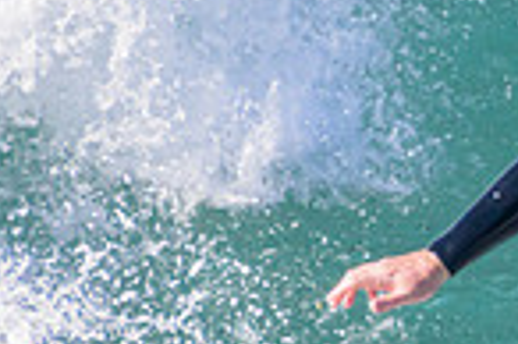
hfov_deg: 0.5
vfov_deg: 0.3
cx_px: 965
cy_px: 176
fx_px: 57102
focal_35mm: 3973
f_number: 11
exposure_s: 1/2000
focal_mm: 1000
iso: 1000
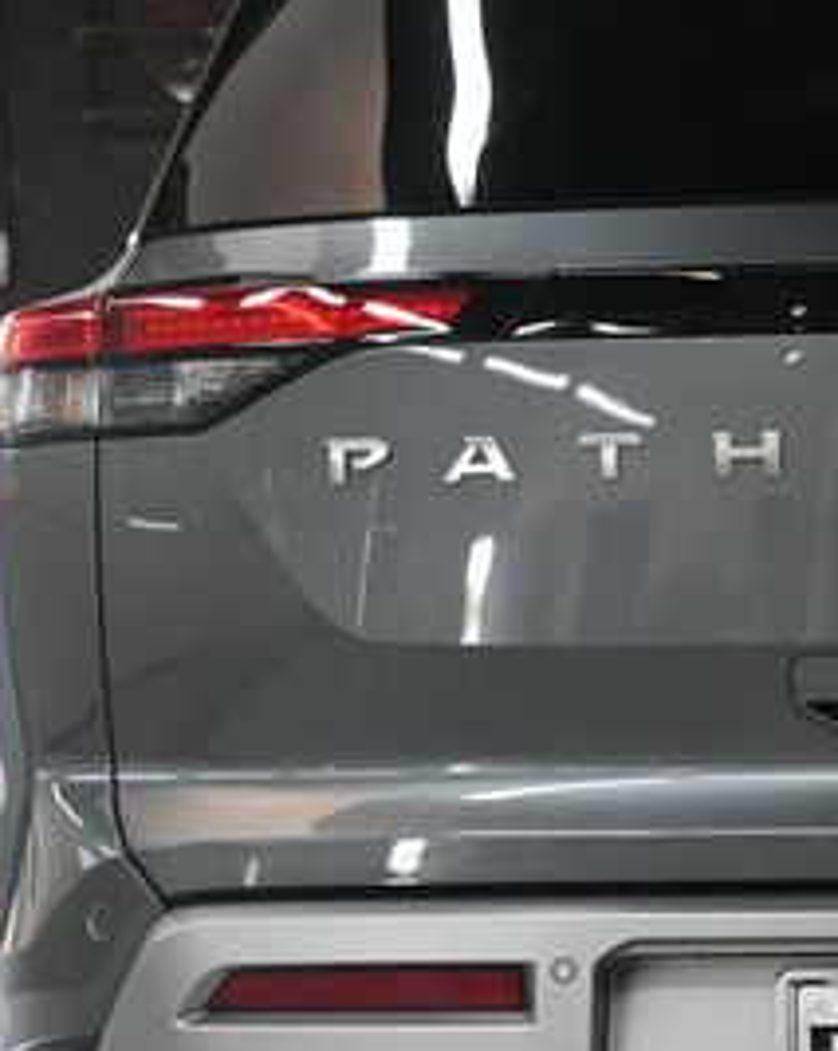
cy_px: 803
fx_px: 3354
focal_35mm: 108
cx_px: 1027
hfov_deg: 13.8
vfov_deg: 17.7
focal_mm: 32
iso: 1600
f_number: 4
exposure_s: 1/125
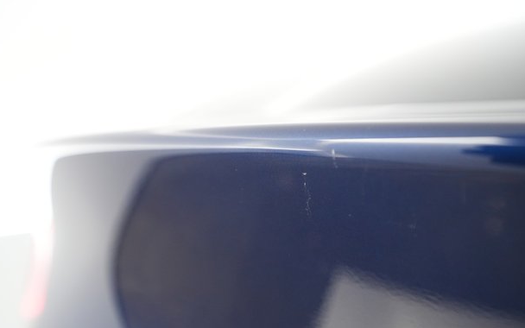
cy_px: 168
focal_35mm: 30
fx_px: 429
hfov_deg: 62.9
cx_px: 251
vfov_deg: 41.8
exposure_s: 1/100
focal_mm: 28
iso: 5000
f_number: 4.5
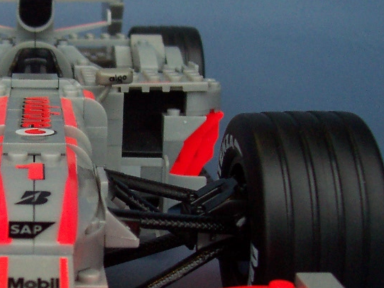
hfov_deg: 23.2
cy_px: 201
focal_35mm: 82
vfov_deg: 17.9
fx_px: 910
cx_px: 31
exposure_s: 1/30
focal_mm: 5.6
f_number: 2.8
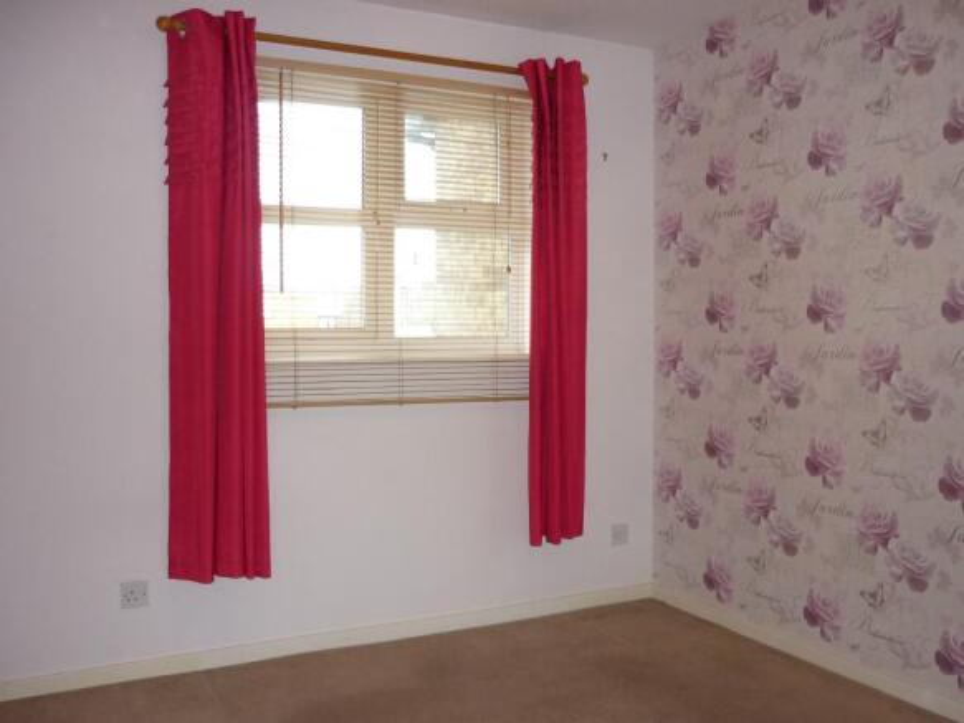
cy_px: 362
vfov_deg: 42.9
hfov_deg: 55.4
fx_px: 919
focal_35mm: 33
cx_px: 482
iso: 125
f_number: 2.8
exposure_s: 1/30
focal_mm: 5.5
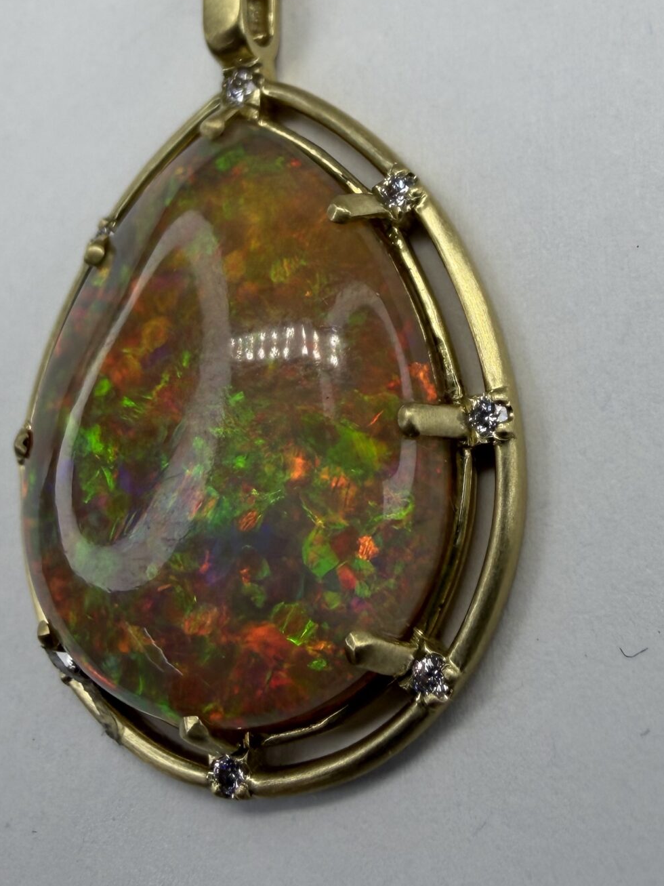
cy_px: 315
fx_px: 1202
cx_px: 312
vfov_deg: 40.1
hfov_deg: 30.9
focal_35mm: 47
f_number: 2.2
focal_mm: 2.22
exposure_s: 1/231
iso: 32
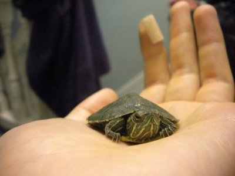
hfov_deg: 52.6
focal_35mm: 35
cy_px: 88
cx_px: 118
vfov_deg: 40.7
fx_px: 238
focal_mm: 6.3
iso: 800
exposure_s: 1/8.2
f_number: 3.1
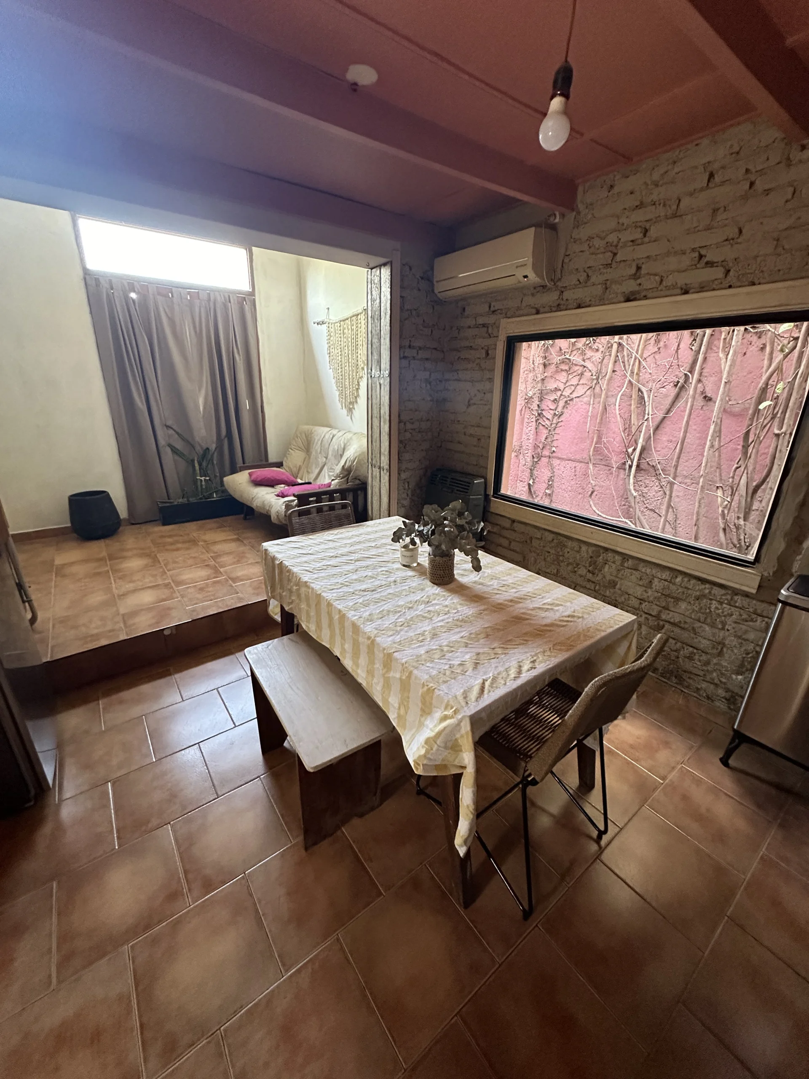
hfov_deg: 85.7
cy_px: 540
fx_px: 436
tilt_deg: -18.9
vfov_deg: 102.1
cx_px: 404
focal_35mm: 14
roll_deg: -1.2
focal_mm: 2.22
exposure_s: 1/60
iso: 500
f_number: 2.2
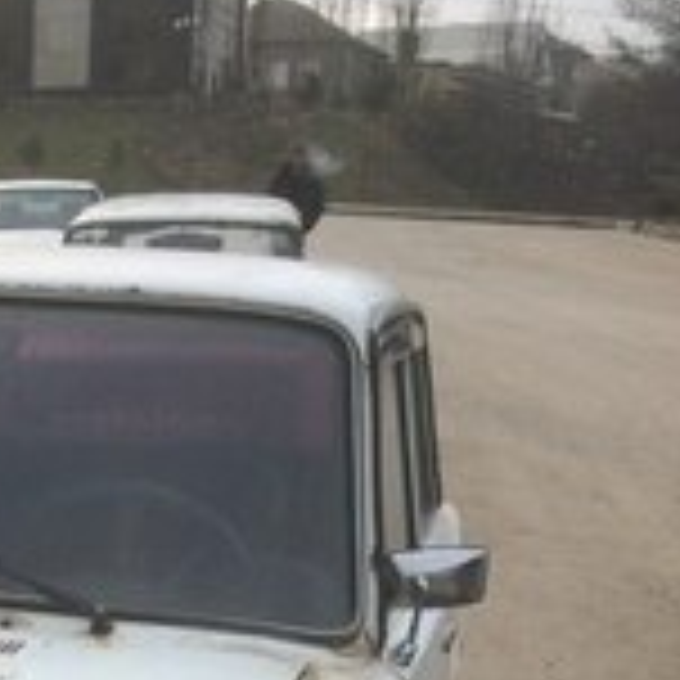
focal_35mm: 84
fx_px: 1867
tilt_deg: -24.2
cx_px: -135
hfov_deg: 19.4
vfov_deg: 18.1
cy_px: 1049
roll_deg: +1.8
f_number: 2.2
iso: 32
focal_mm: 4.15
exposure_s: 1/2160
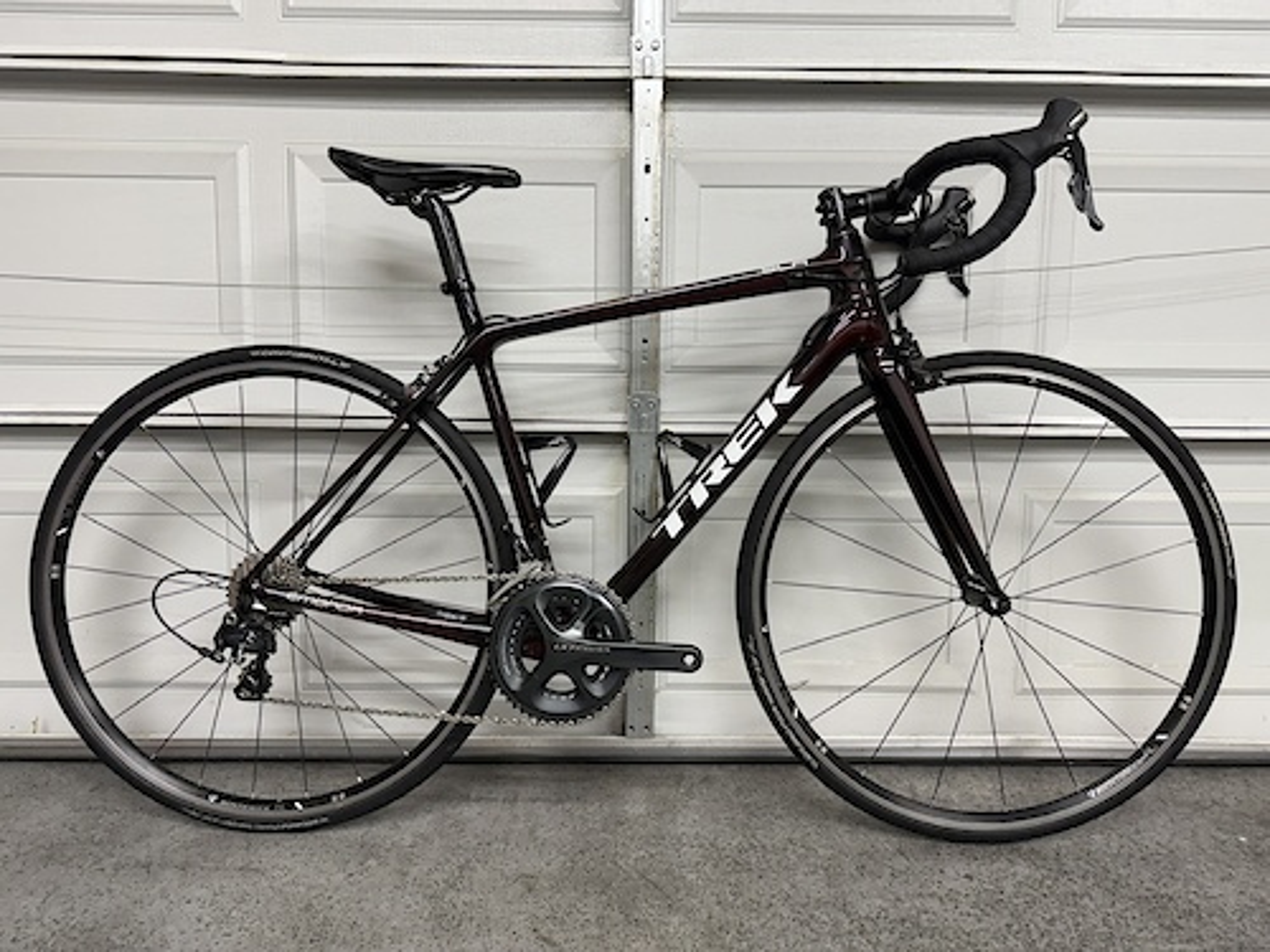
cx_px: 635
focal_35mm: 24
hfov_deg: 71.6
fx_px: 881
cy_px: 476
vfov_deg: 56.8
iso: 160
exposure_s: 1/120
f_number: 1.78
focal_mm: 6.76
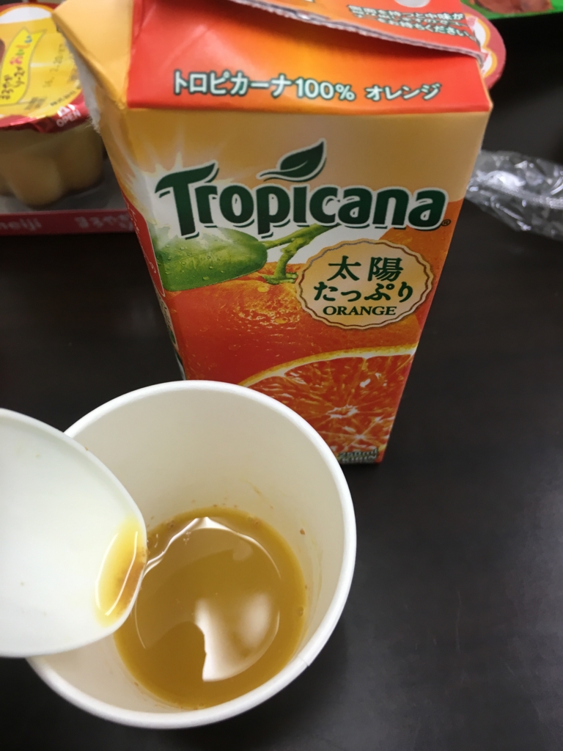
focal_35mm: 29
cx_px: 282
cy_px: 376
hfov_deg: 48.2
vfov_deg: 61.7
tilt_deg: -57.7
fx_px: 629
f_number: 2.2
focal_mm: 4.15
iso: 40
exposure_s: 1/33
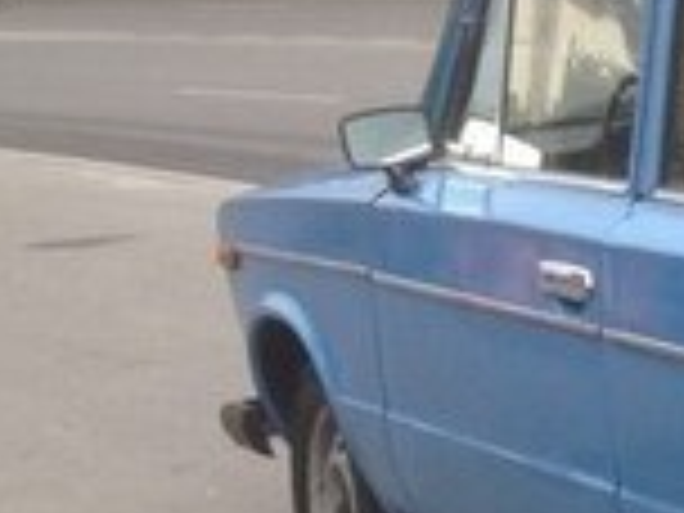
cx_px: 1260
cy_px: 655
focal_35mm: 152
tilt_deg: -20.2
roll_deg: +3.6
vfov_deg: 9.6
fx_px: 3003
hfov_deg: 11.9
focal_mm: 4.28
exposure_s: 1/484
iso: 50
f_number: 2.4
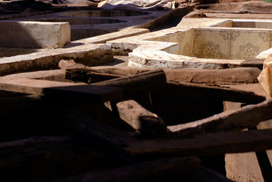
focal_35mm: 76
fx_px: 575
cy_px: -10
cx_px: 200
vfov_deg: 17.5
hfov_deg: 26.3
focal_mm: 23
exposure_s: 1/1300
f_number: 4
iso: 400
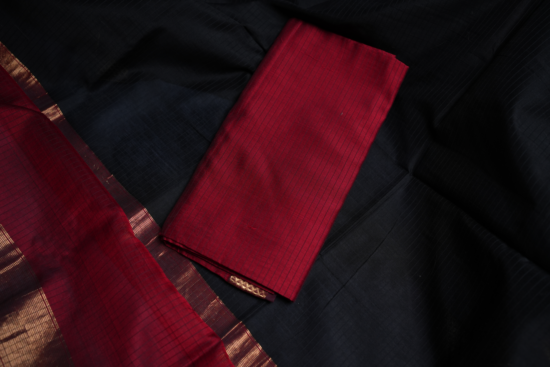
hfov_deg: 54.4
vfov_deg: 37.9
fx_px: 535
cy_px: 184
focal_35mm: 35
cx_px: 275
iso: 250
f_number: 4.5
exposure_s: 1/100
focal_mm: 35
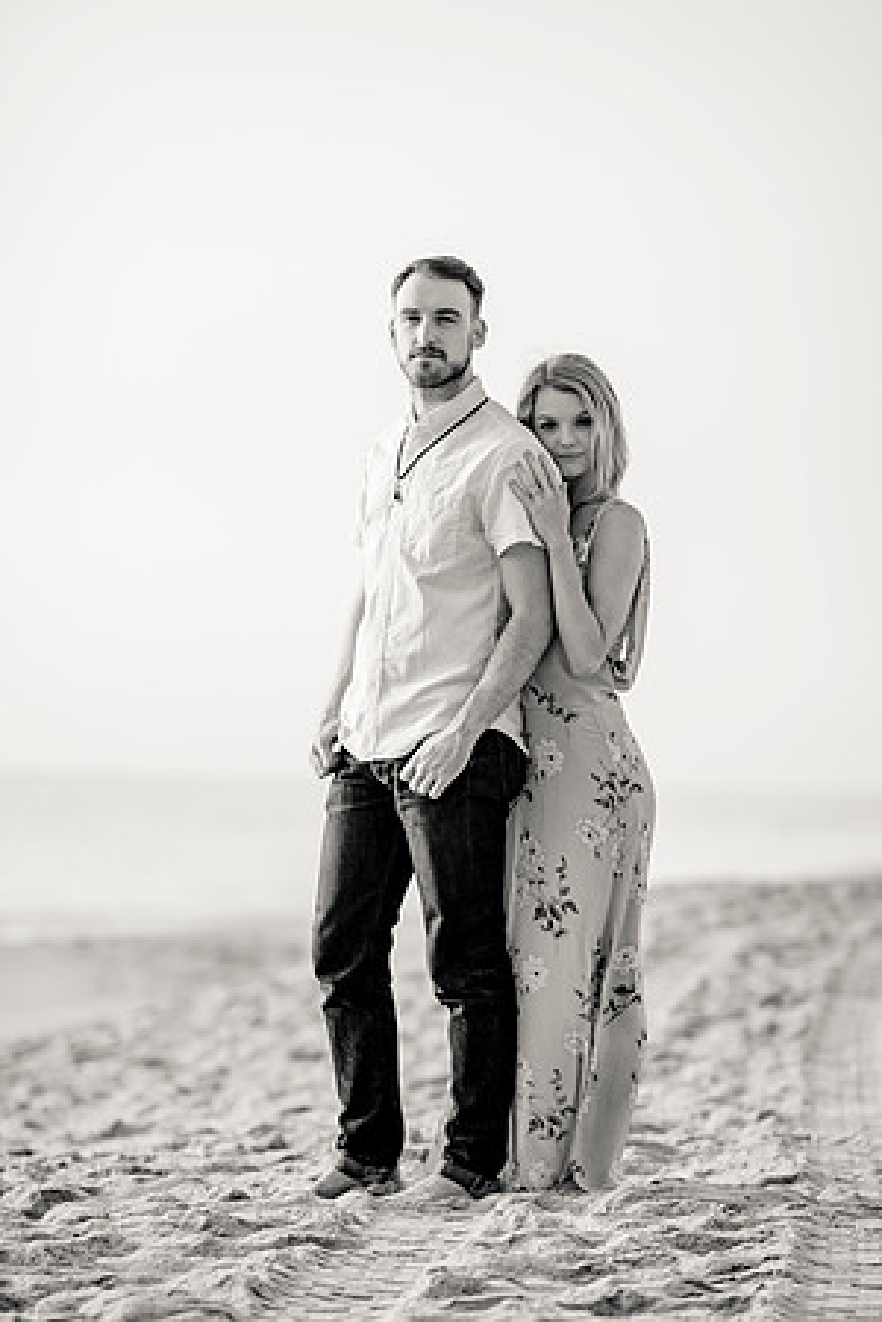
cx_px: 441
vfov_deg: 16.1
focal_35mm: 128
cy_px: 661
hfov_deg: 10.8
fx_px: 4685
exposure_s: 1/800
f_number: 1.8
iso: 125
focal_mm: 85
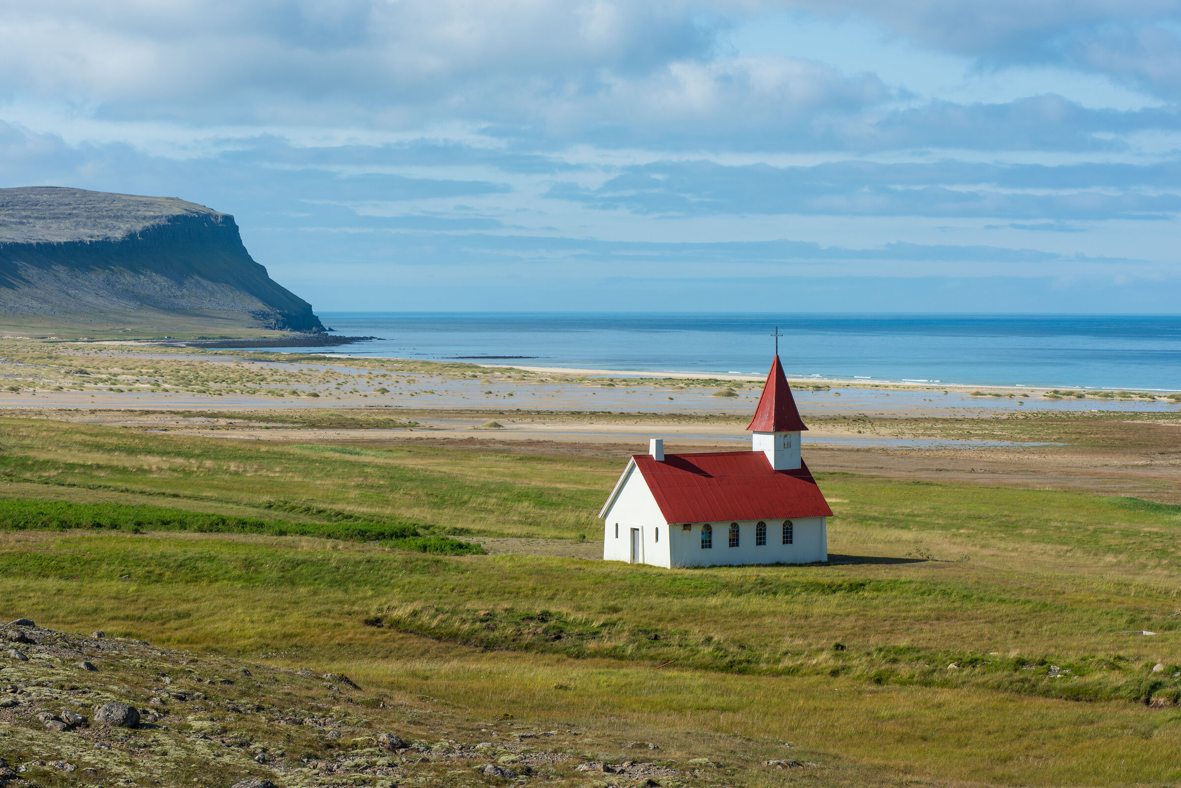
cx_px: 590
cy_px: 394
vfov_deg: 14.9
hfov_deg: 22.1
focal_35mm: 92
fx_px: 3019
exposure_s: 1/200
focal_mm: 92
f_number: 11
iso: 100
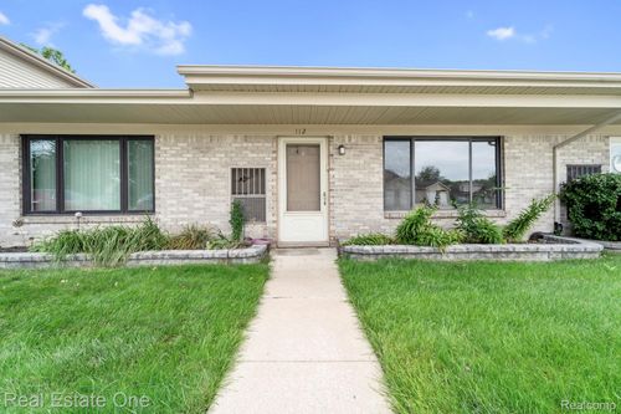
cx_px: 310
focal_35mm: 14
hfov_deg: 104.3
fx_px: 241
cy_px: 207
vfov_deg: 81.2
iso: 500
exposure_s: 1/100
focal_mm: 14
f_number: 9
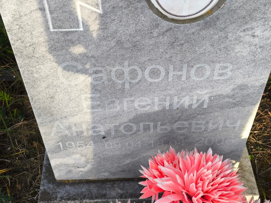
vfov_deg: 29.1
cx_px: 136
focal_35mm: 50
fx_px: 392
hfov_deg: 38.2
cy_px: 102
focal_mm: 4.71
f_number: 1.7
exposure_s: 1/171
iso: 50
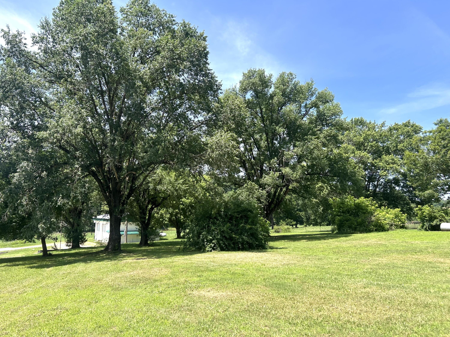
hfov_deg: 67.3
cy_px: 168
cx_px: 225
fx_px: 338
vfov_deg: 53.1
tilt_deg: +8.5
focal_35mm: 26
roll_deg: -0.7
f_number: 1.5
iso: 50
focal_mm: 5.7
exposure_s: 1/1972
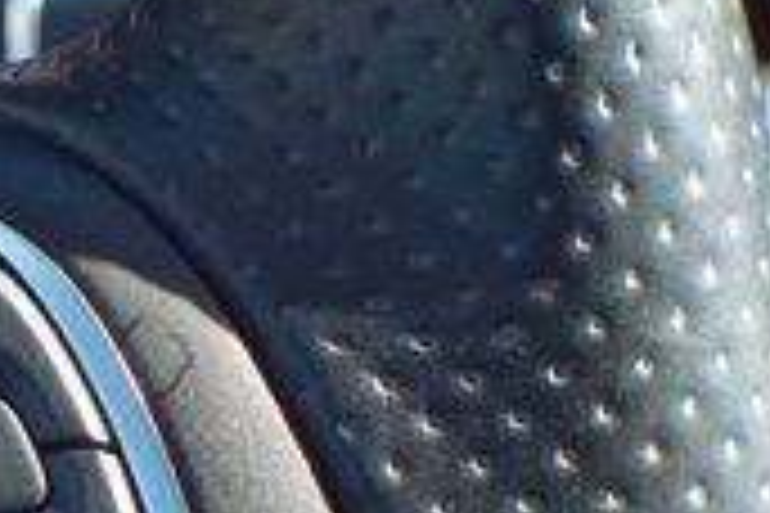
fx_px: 5988
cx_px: -378
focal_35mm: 280
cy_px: 466
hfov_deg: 7.2
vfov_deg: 4.9
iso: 500
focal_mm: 50
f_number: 7.1
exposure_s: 1/200
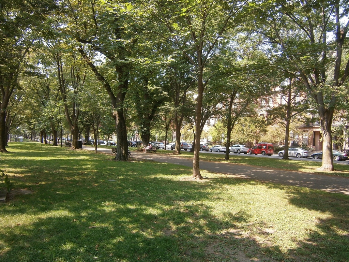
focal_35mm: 26
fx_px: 262
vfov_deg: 53.1
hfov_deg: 67.3
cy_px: 131
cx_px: 174
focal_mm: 4.7
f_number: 2.8
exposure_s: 1/160
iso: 80
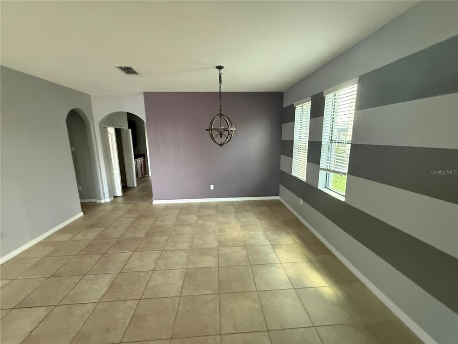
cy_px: 172
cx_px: 229
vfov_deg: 85.7
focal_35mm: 14
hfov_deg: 102.1
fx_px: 185
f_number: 2.2
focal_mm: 2.22
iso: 400
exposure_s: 1/60
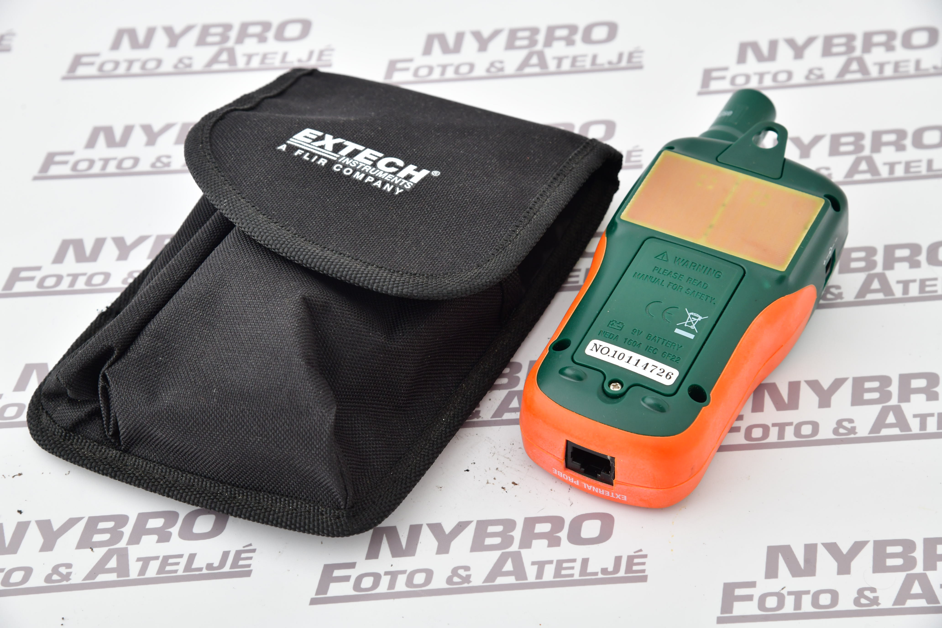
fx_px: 2250
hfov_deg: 23.6
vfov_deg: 15.9
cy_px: 314
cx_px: 471
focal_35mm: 86
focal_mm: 86
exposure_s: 1/160
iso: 800
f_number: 10
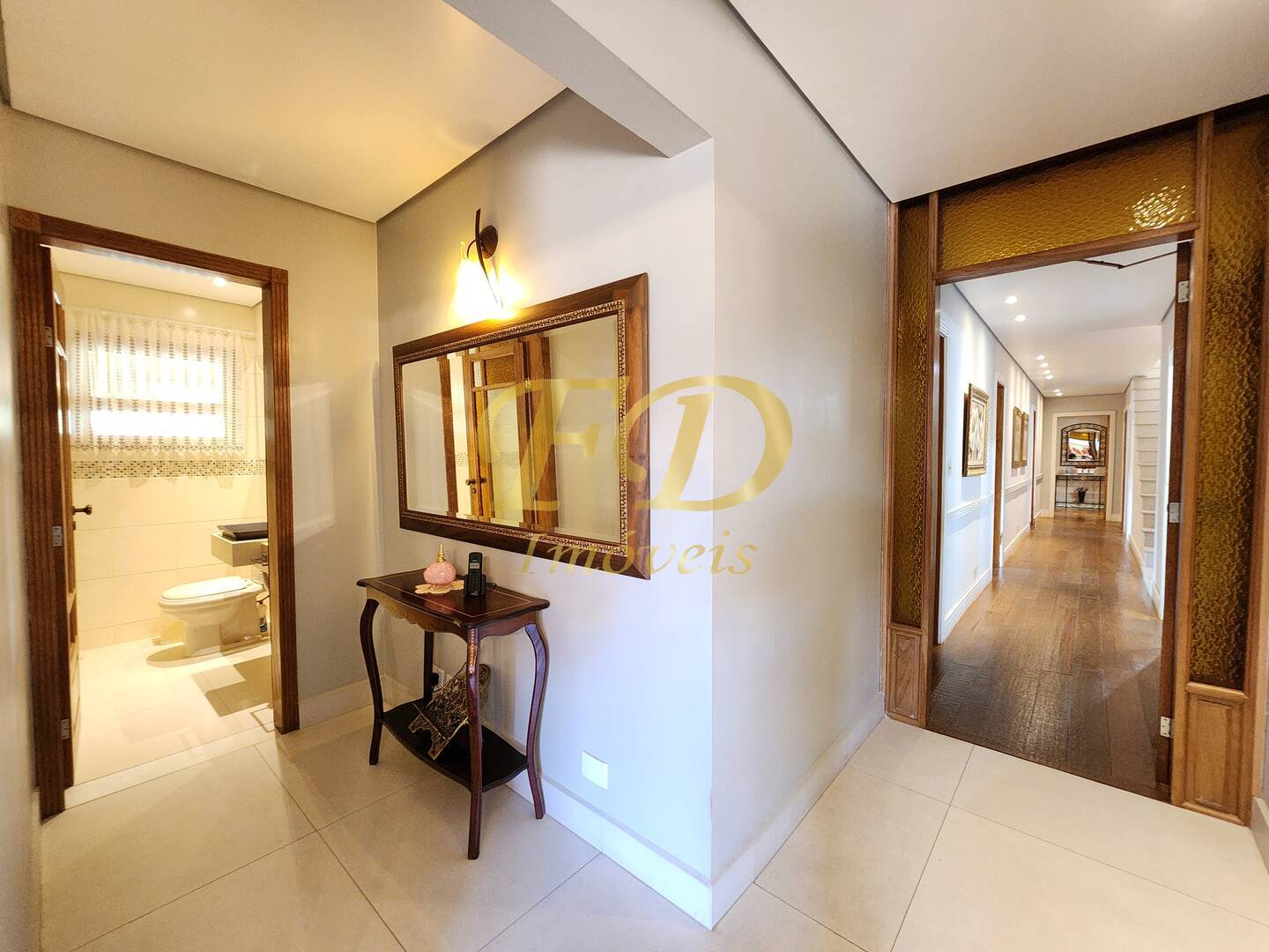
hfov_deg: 106.2
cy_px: 476
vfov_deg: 89.9
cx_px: 634
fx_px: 477
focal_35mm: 13
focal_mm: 2.2
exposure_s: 1/24
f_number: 2.2
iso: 640
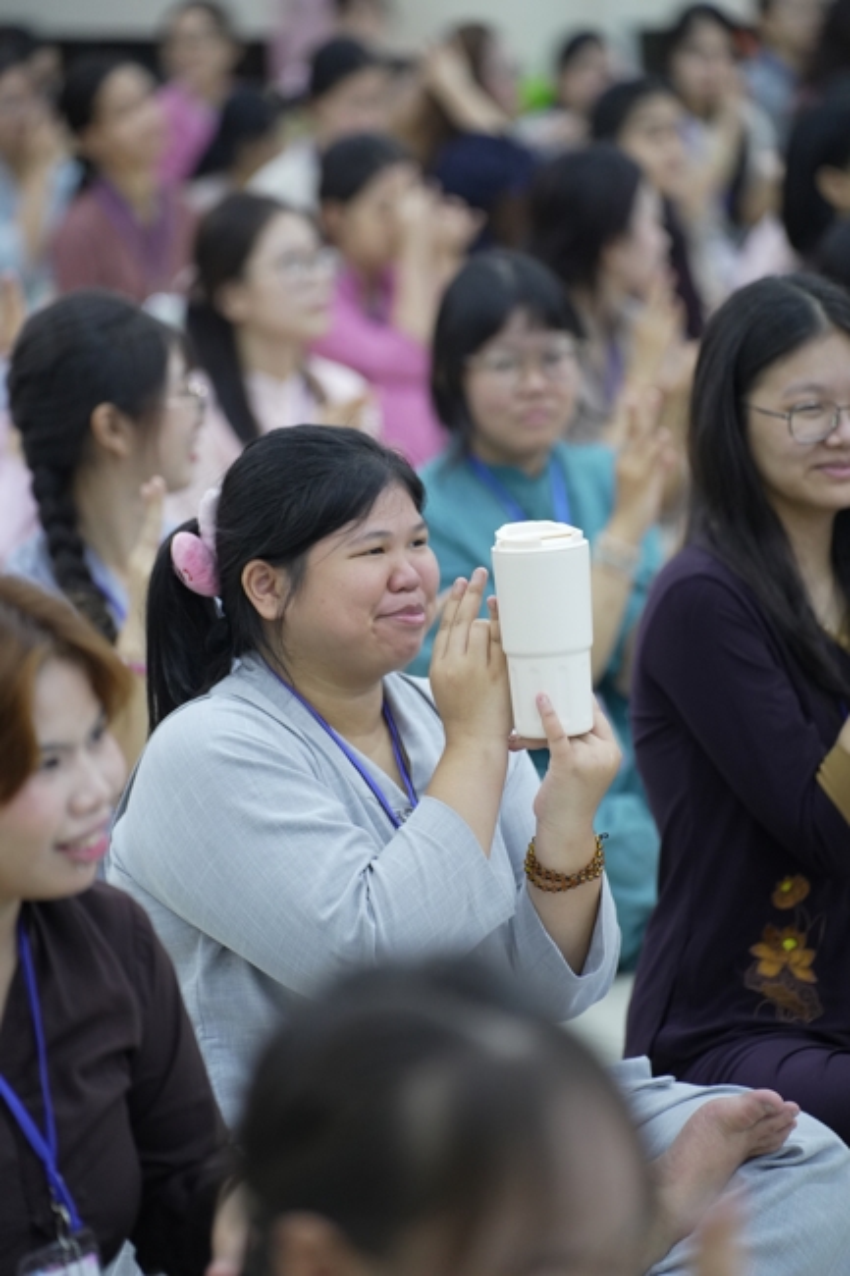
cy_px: 638
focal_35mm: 150
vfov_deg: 13.7
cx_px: 425
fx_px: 5315
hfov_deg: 9.1
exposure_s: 1/125
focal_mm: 150
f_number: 2.8
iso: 2500
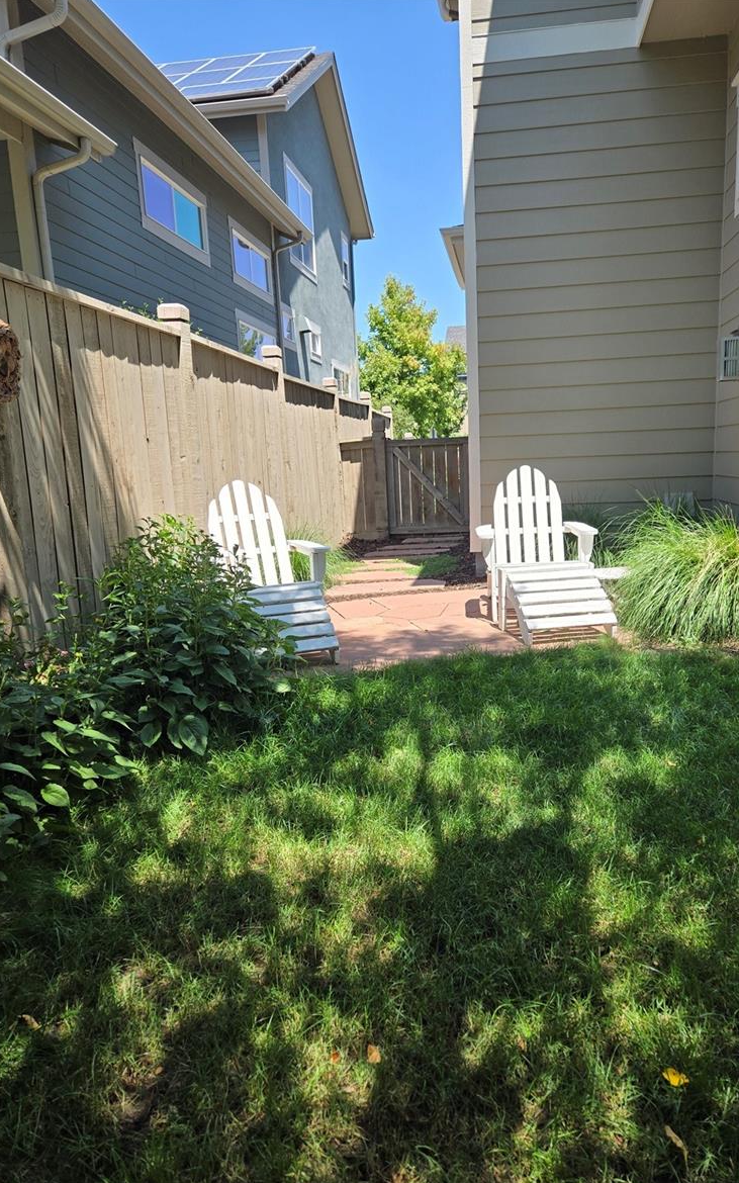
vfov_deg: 72.5
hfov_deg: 49.1
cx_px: 419
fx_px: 806
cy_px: 603
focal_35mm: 25
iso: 25
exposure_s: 1/1099
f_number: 1.8
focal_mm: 5.4
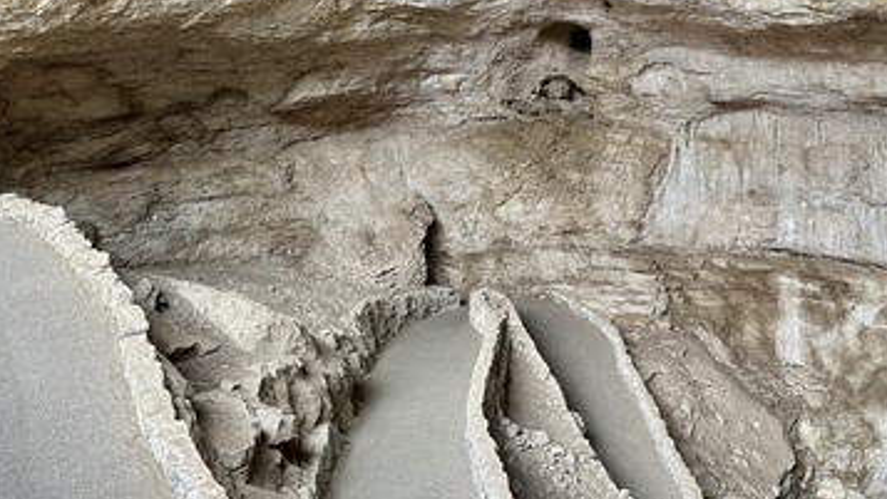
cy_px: 146
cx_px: 668
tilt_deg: -8.3
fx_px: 965
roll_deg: -0.4
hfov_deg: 47.5
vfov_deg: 28.7
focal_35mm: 41
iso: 80
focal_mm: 6.86
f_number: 1.78
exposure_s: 1/152
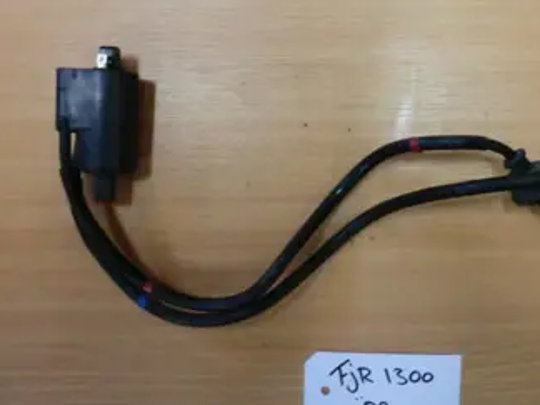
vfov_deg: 35.9
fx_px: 624
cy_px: 167
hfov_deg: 45.5
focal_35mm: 40
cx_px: 392
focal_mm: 4.9
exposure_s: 1/60
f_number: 3.2
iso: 500
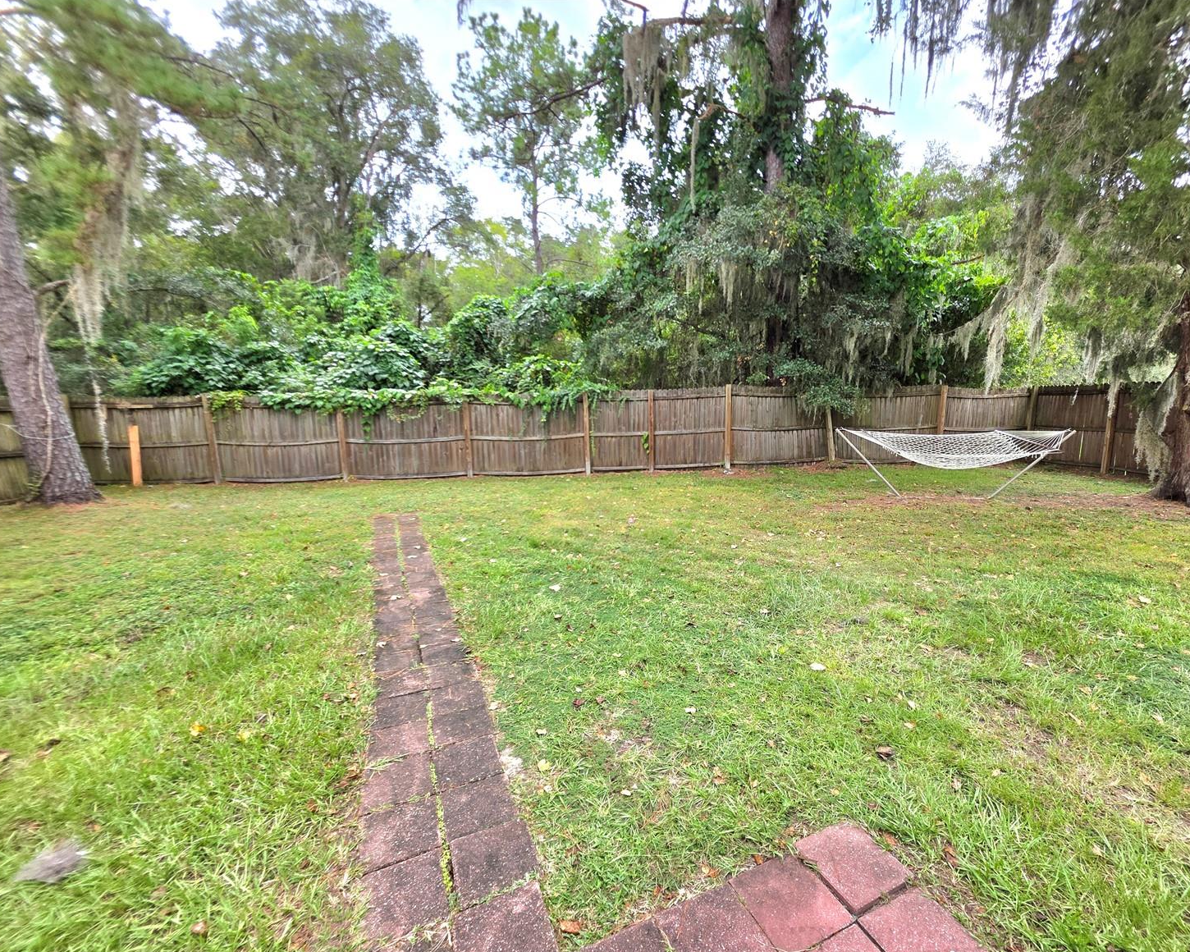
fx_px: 493
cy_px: 490
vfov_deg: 88.0
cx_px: 633
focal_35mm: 14
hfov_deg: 100.6
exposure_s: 1/278
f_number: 1.9
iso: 40
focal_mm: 2.2
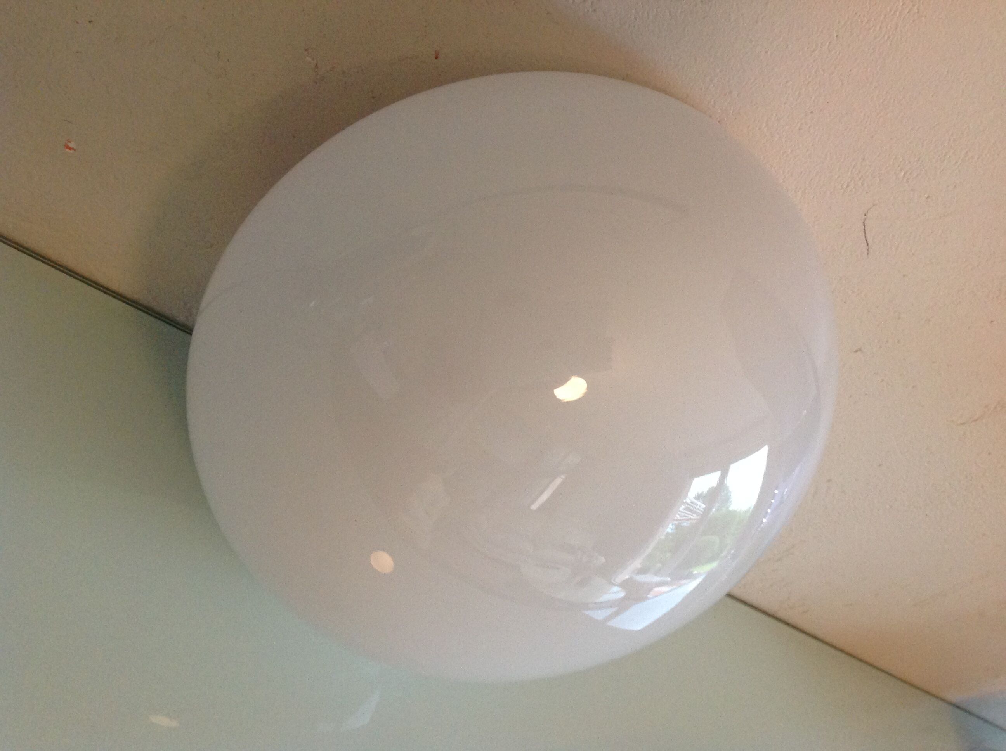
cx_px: 503
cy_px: 376
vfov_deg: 40.6
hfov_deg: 52.7
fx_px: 1016
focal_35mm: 35
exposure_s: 1/17
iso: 200
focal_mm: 4.28
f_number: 2.4
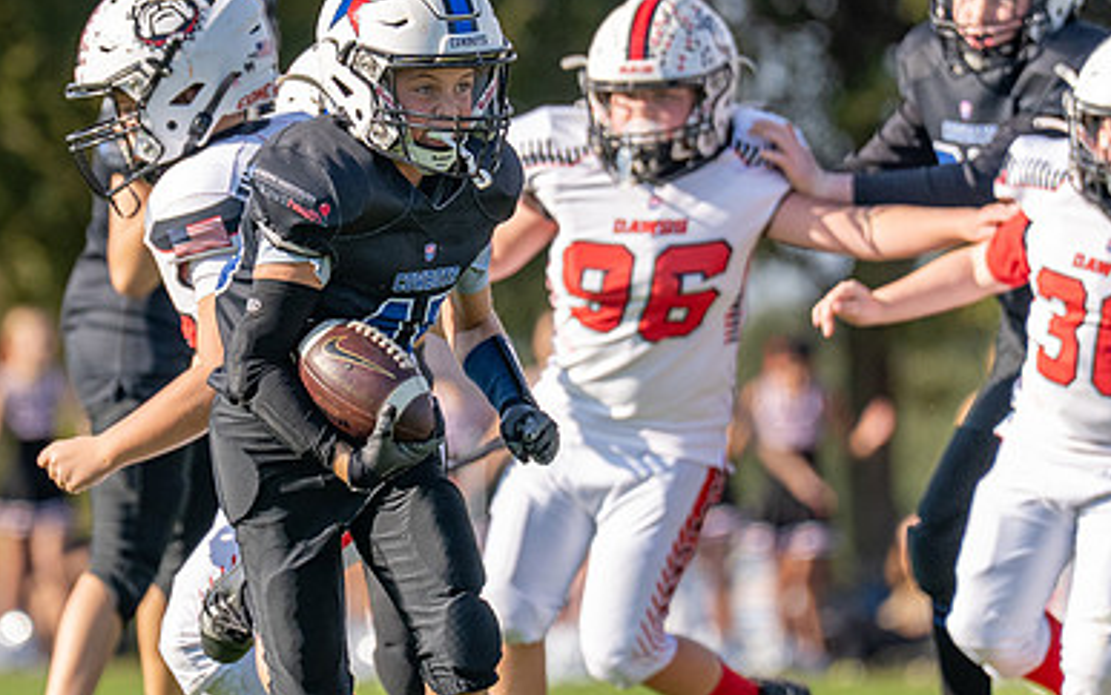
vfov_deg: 2.1
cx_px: 236
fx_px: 19048
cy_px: 293
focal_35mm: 629
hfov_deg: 3.3
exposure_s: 1/3200
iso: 250
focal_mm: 200
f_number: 2.8
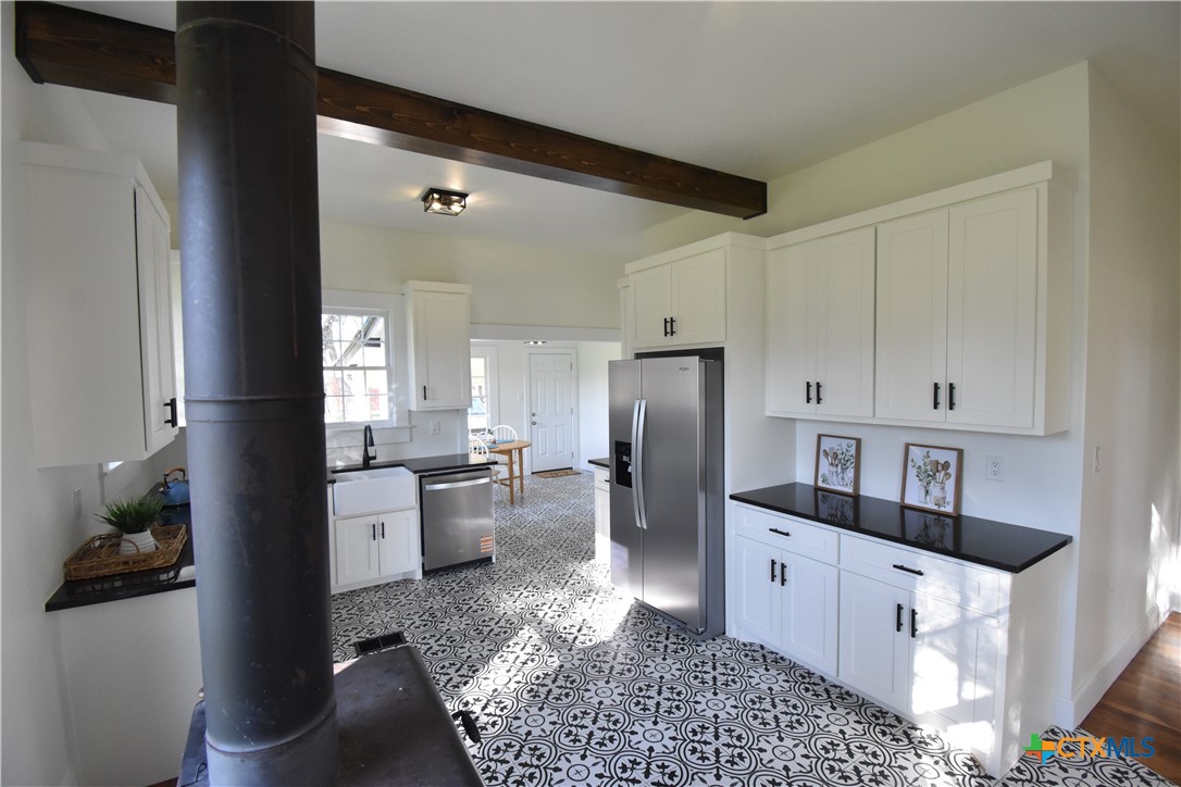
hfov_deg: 100.4
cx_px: 590
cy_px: 394
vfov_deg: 77.3
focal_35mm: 15
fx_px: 492
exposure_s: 1/160
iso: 1600
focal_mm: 10
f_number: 7.1
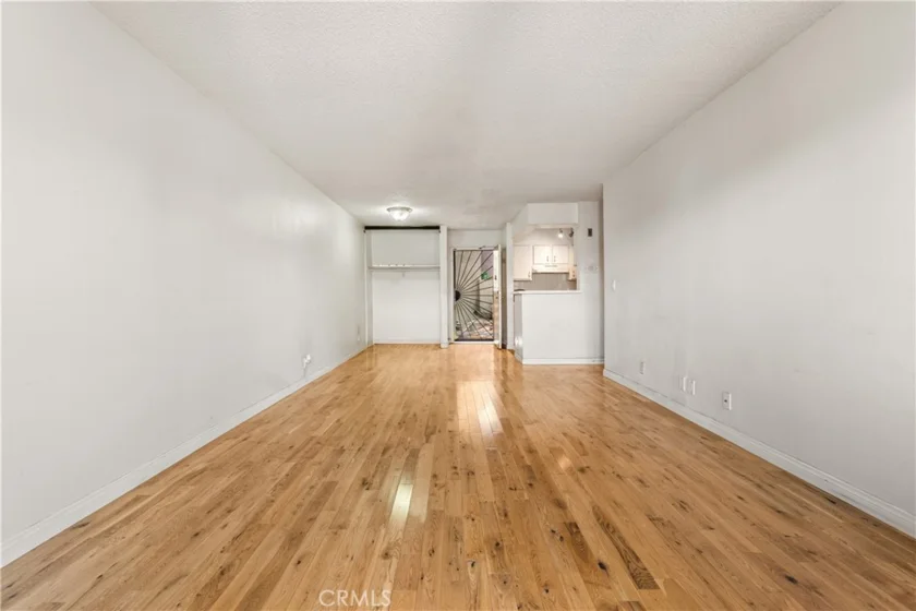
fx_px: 382
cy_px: 306
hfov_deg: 100.4
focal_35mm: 15
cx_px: 458
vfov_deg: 77.3
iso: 400
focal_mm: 10
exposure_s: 1/5
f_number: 8
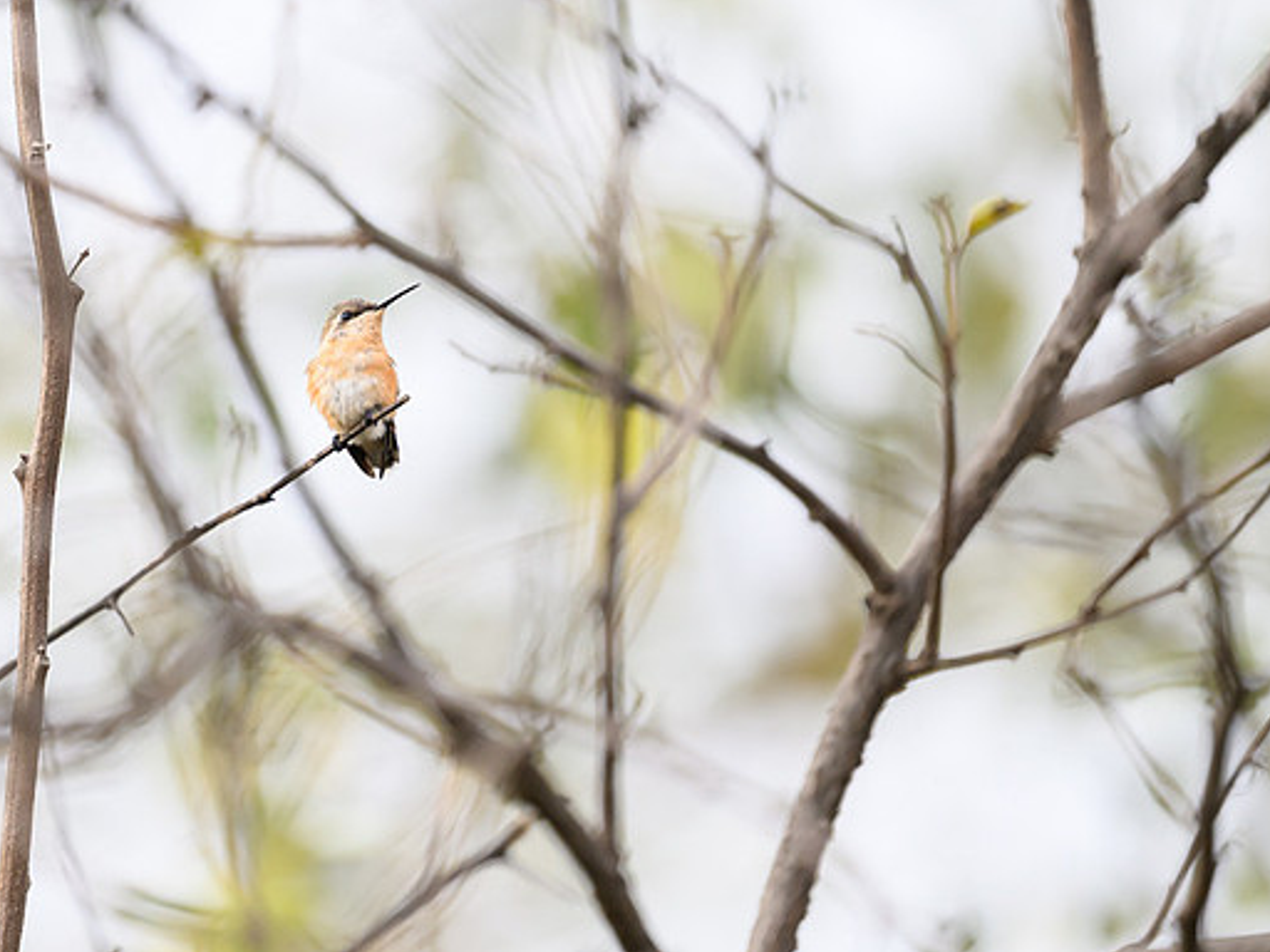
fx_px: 22160
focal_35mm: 604
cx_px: 391
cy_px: 333
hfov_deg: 3.3
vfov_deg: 2.5
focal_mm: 400
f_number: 2.8
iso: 2000
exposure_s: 1/1600
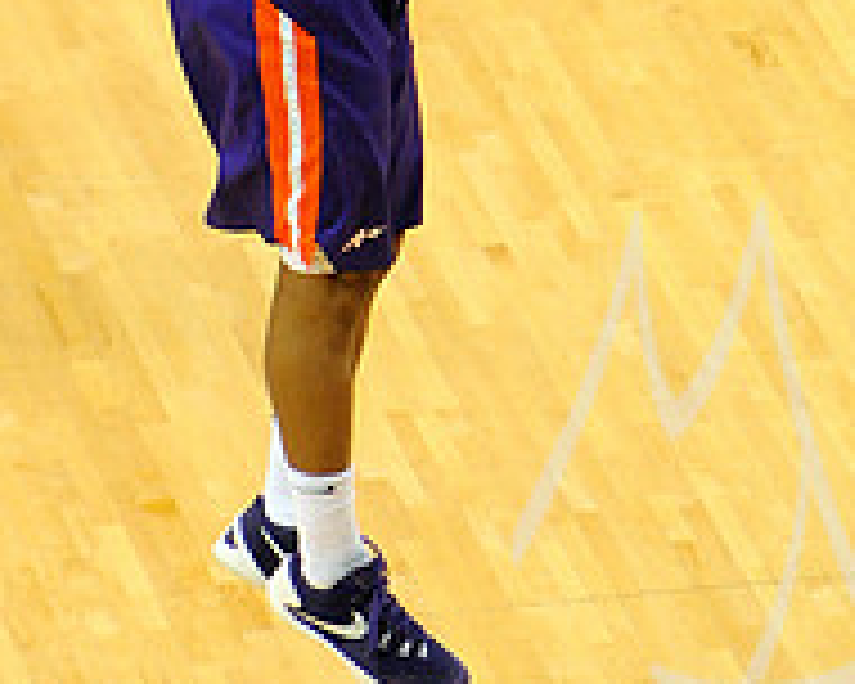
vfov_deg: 2.5
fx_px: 15740
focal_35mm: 622
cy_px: -108
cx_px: 452
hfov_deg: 3.1
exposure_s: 1/800
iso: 3200
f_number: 4
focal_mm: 280
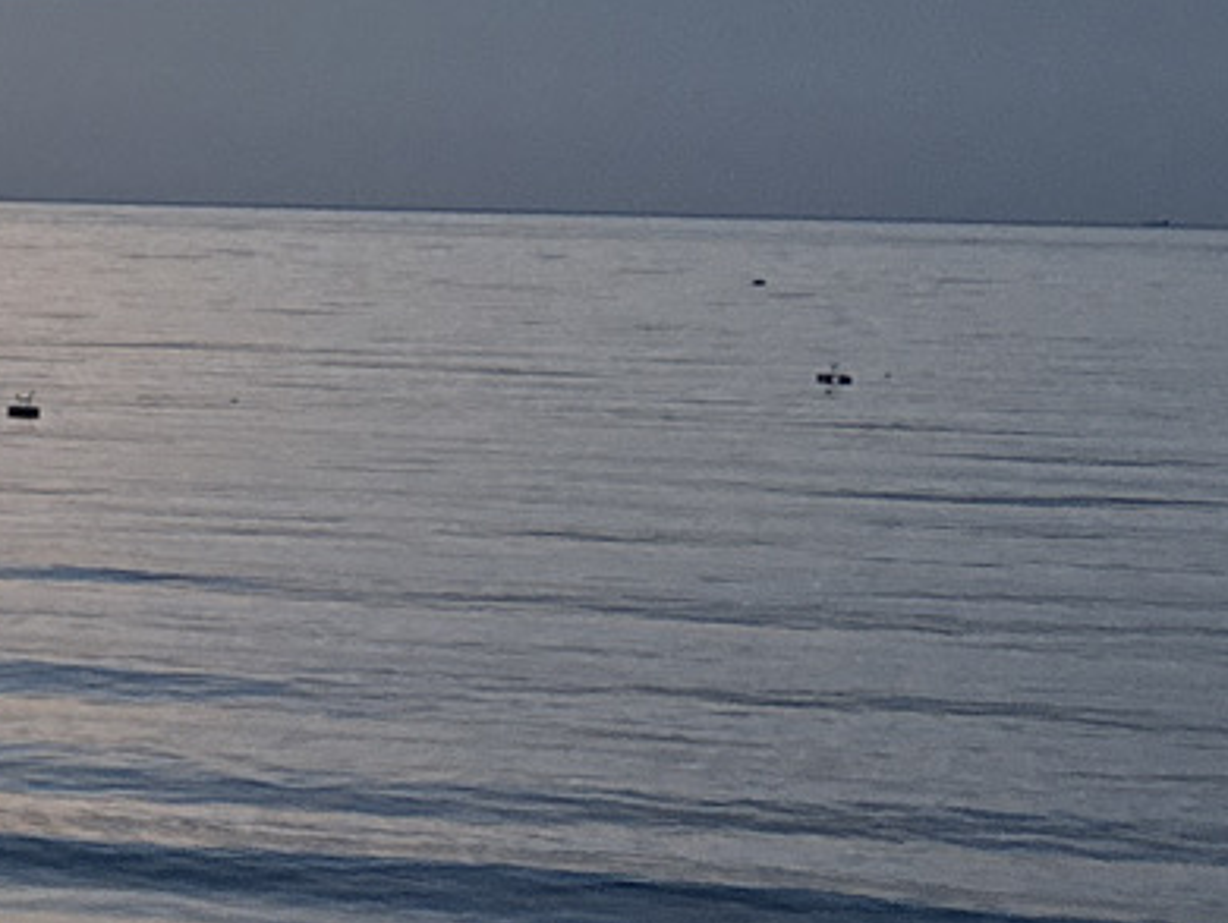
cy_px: -246
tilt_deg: +5.1
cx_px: -1710
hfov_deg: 12.5
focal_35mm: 123
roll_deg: -1.4
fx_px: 4366
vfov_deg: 11.8
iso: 200
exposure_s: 1/65
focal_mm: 6.76
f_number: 1.78
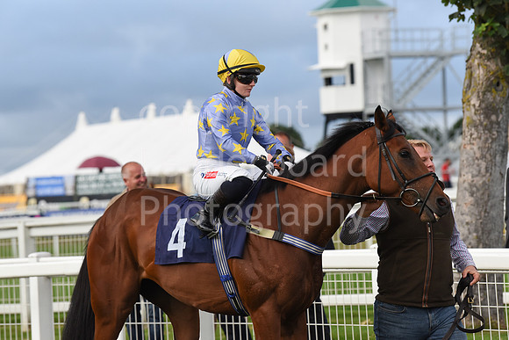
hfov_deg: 11.4
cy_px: 170
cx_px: 254
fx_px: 2545
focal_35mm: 180
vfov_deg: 7.6
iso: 1250
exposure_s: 1/3200
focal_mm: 180
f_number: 5.6
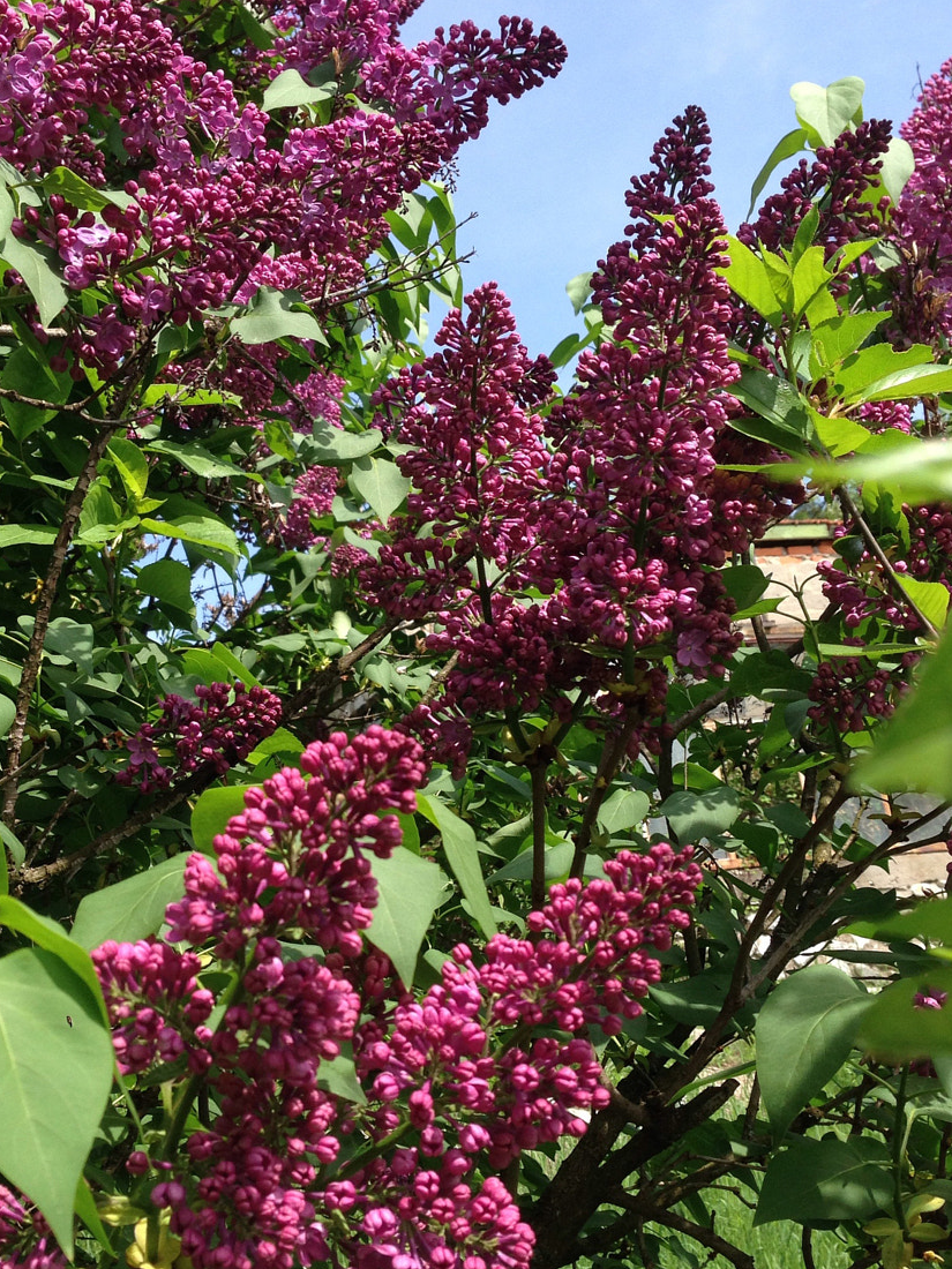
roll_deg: +7.4
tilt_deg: +15.9
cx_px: 392
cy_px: 662
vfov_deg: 39.6
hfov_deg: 30.2
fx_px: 1760
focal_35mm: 48
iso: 50
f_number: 2.4
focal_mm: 4.12
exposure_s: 1/723
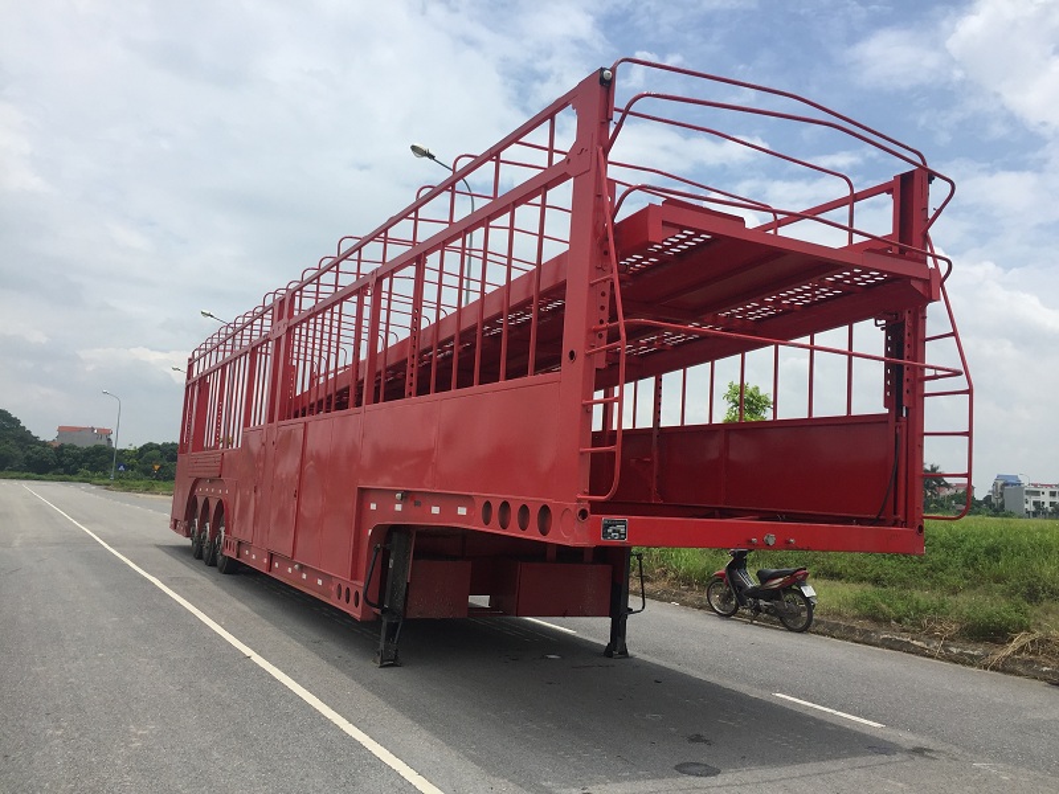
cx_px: 530
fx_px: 887
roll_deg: -3.5
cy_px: 397
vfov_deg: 48.2
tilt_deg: +6.1
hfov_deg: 61.7
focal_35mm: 29
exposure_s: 1/3049
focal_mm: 4.15
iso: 32
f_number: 2.2
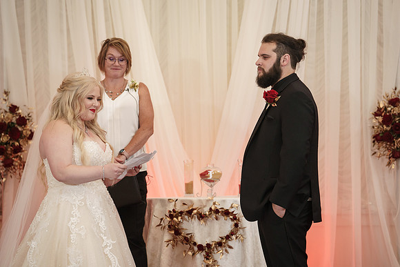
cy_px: 131
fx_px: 1364
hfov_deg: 16.7
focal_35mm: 123
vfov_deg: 11.2
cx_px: 207
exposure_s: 1/100
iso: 2000
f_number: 4
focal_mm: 117
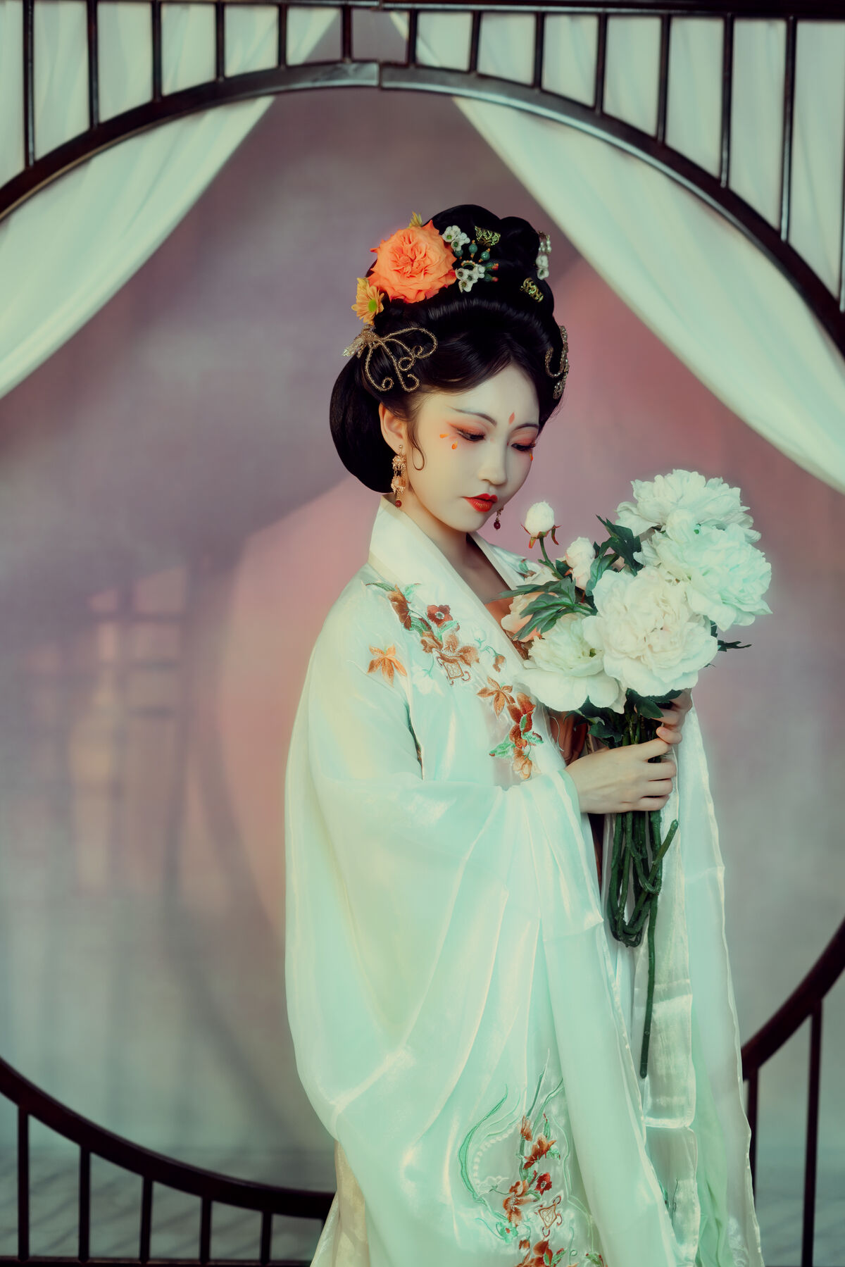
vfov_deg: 39.6
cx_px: 422
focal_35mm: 50
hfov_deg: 27.0
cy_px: 634
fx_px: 1760
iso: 125
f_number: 2.5
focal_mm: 50
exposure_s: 1/100
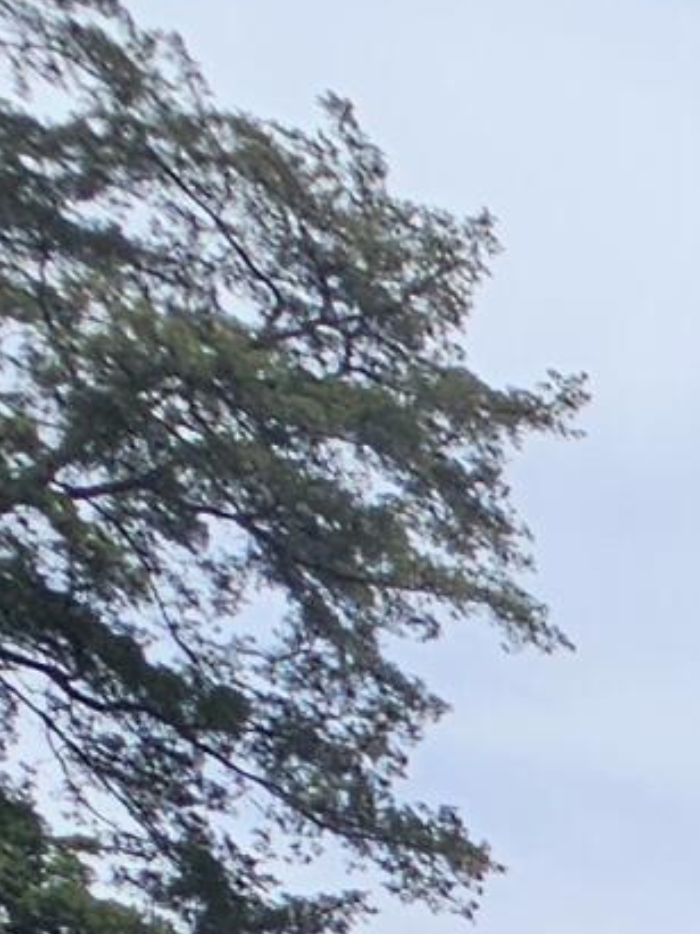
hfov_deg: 9.4
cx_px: 2445
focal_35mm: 95
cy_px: 2163
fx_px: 2563
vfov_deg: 14.5
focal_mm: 2.2
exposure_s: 1/2470
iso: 50
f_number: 2.2
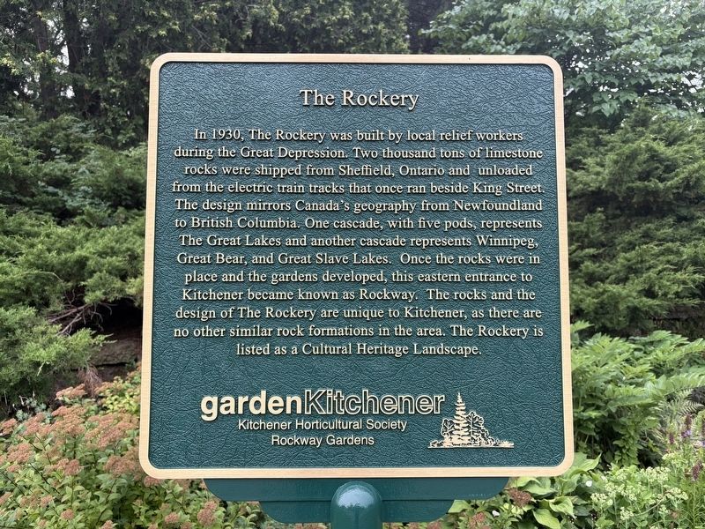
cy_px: 264
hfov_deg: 67.3
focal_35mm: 26
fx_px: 530
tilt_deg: +4.6
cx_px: 352
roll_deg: +0.8
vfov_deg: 53.1
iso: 40
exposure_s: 1/220
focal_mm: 5.96
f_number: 1.6
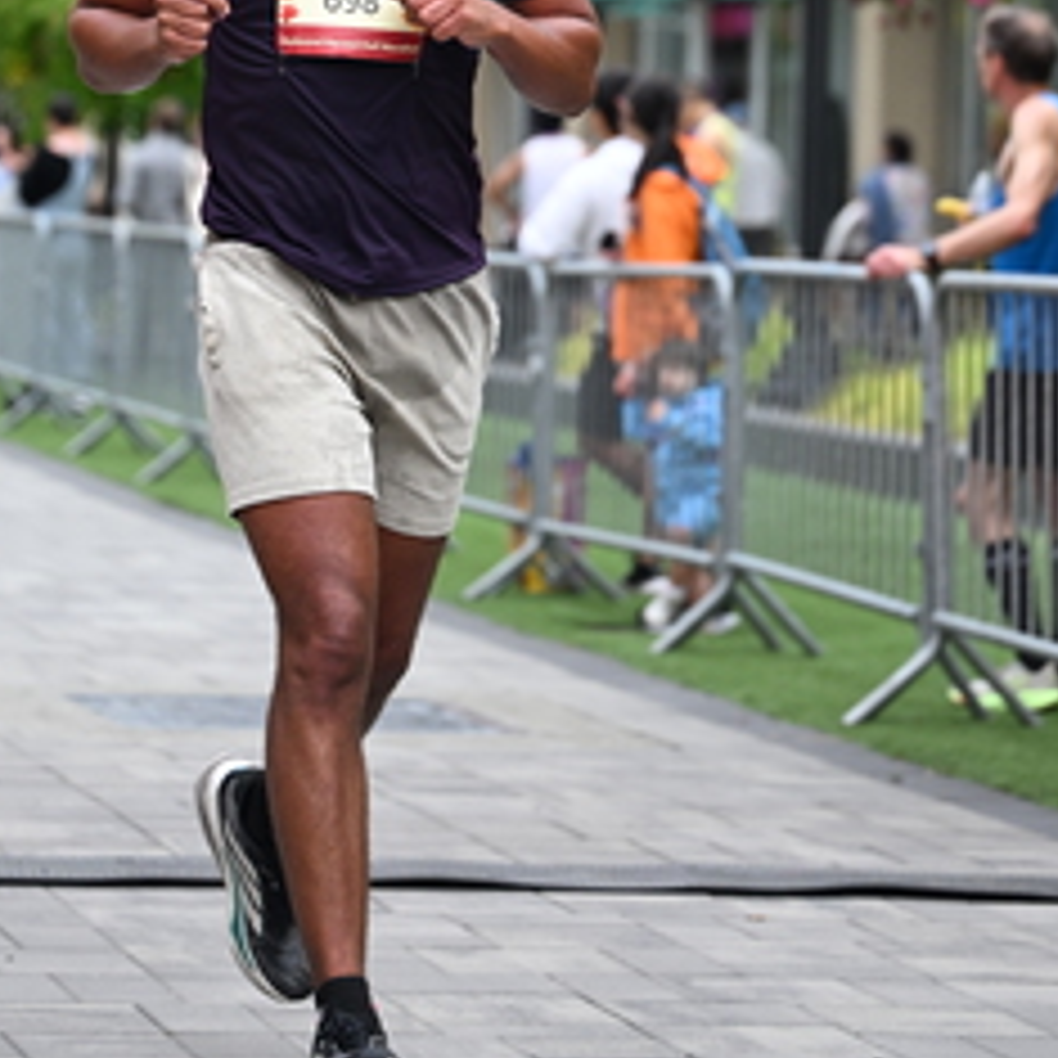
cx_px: 398
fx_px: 5706
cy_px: -77
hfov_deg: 10.6
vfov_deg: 10.5
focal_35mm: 165
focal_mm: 83
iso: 640
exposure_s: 1/2000
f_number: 2.8
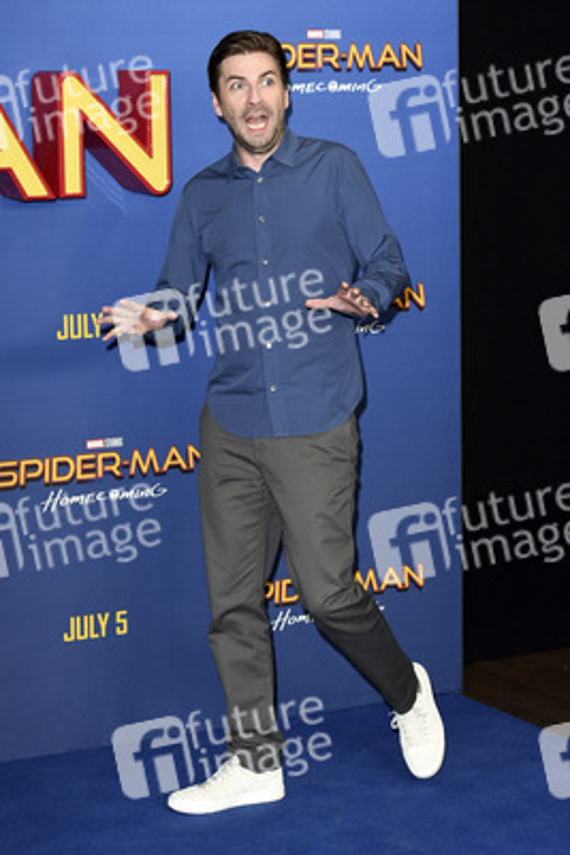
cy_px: 428
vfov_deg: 25.4
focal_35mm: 80
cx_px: 285
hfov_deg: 17.1
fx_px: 1898
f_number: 5.6
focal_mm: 80
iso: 1000
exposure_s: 1/250
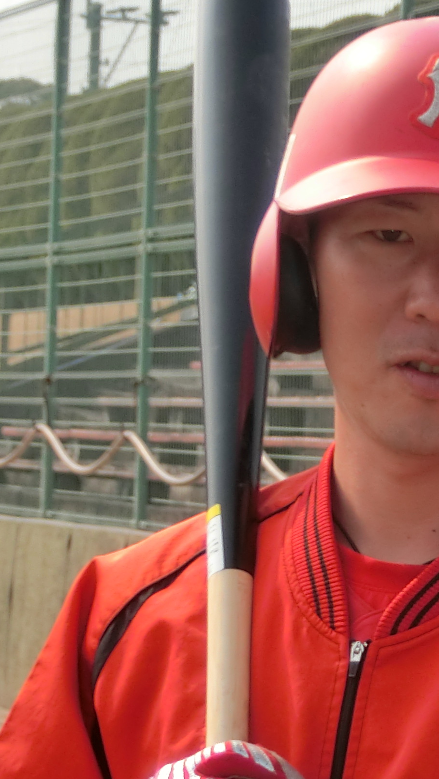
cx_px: 738
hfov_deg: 6.1
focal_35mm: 196
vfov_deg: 11.0
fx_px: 4056
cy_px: 493
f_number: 4.6
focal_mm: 11.17
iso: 80
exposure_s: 1/400
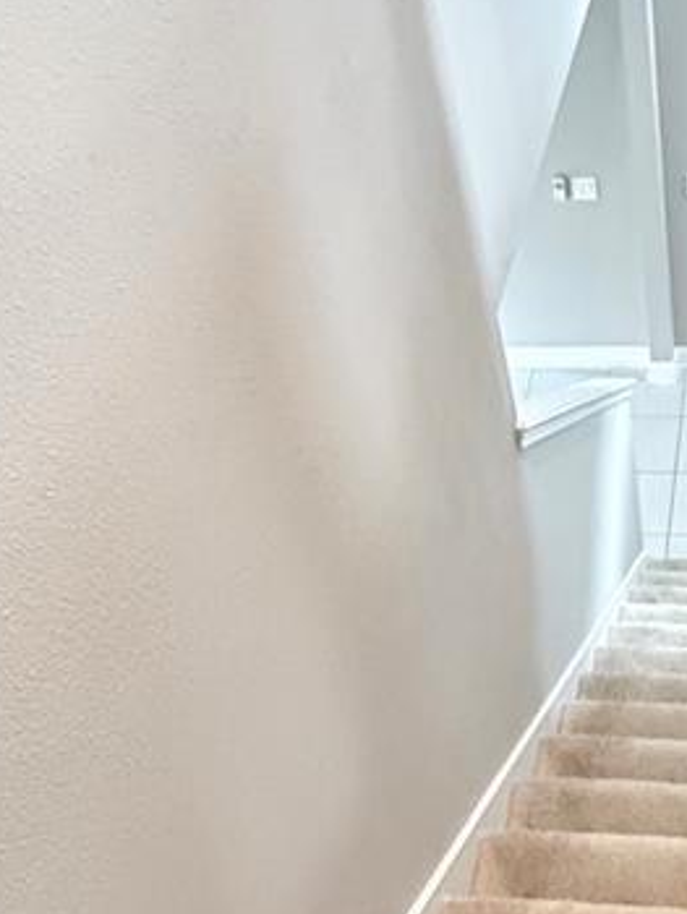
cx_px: 596
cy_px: 546
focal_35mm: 48
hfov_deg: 29.3
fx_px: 1269
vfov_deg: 39.5
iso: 1000
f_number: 2.2
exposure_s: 1/40
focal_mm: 2.22
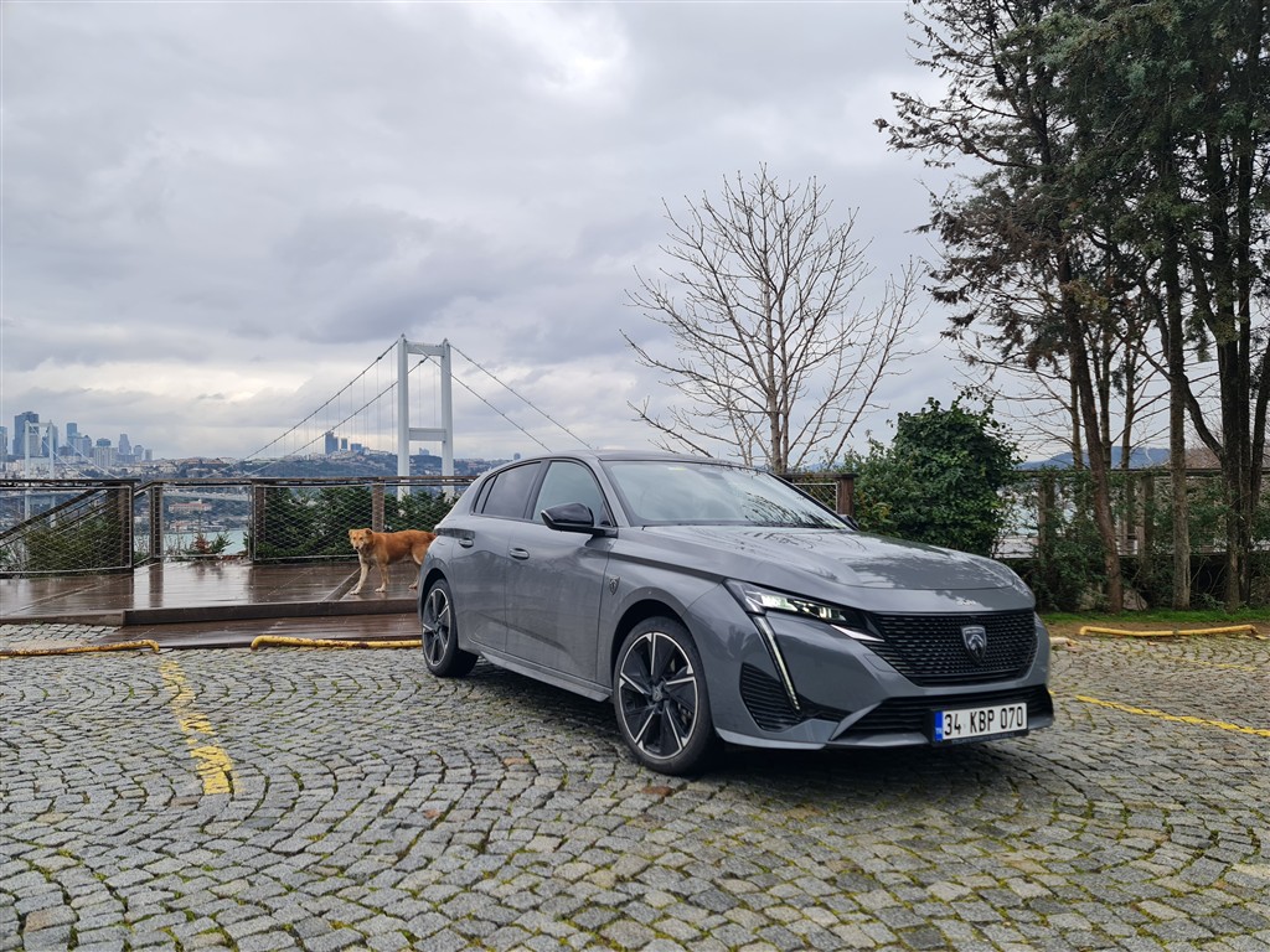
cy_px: 476
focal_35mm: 25
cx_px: 635
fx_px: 917
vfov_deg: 54.9
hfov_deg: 69.4
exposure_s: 1/288
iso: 50
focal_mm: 7
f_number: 1.8
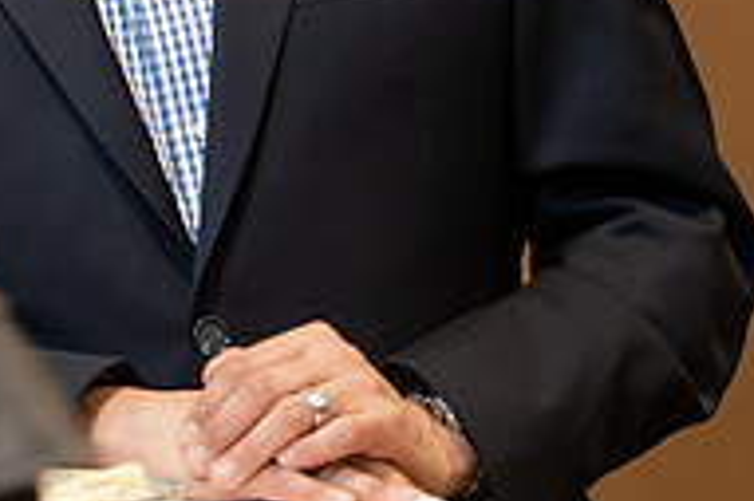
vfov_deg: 4.1
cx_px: -20
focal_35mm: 334
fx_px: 6989
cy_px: -148
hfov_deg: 6.2
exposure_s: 1/200
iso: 1600
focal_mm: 110
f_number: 3.2
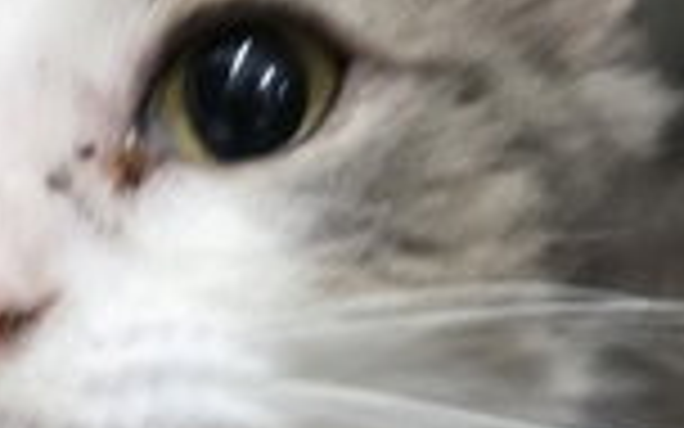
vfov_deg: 11.6
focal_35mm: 107
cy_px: 692
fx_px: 1995
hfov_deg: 19.0
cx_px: 9
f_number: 1.7
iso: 800
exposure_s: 1/120
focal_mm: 6.3
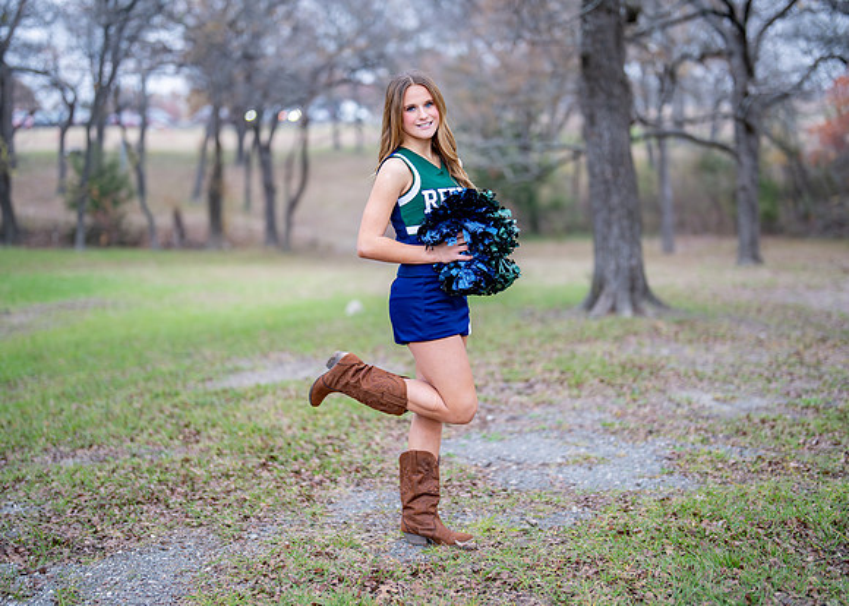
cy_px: 284
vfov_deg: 25.2
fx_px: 1357
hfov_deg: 34.7
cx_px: 428
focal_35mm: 56
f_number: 1.2
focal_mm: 50
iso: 800
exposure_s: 1/500
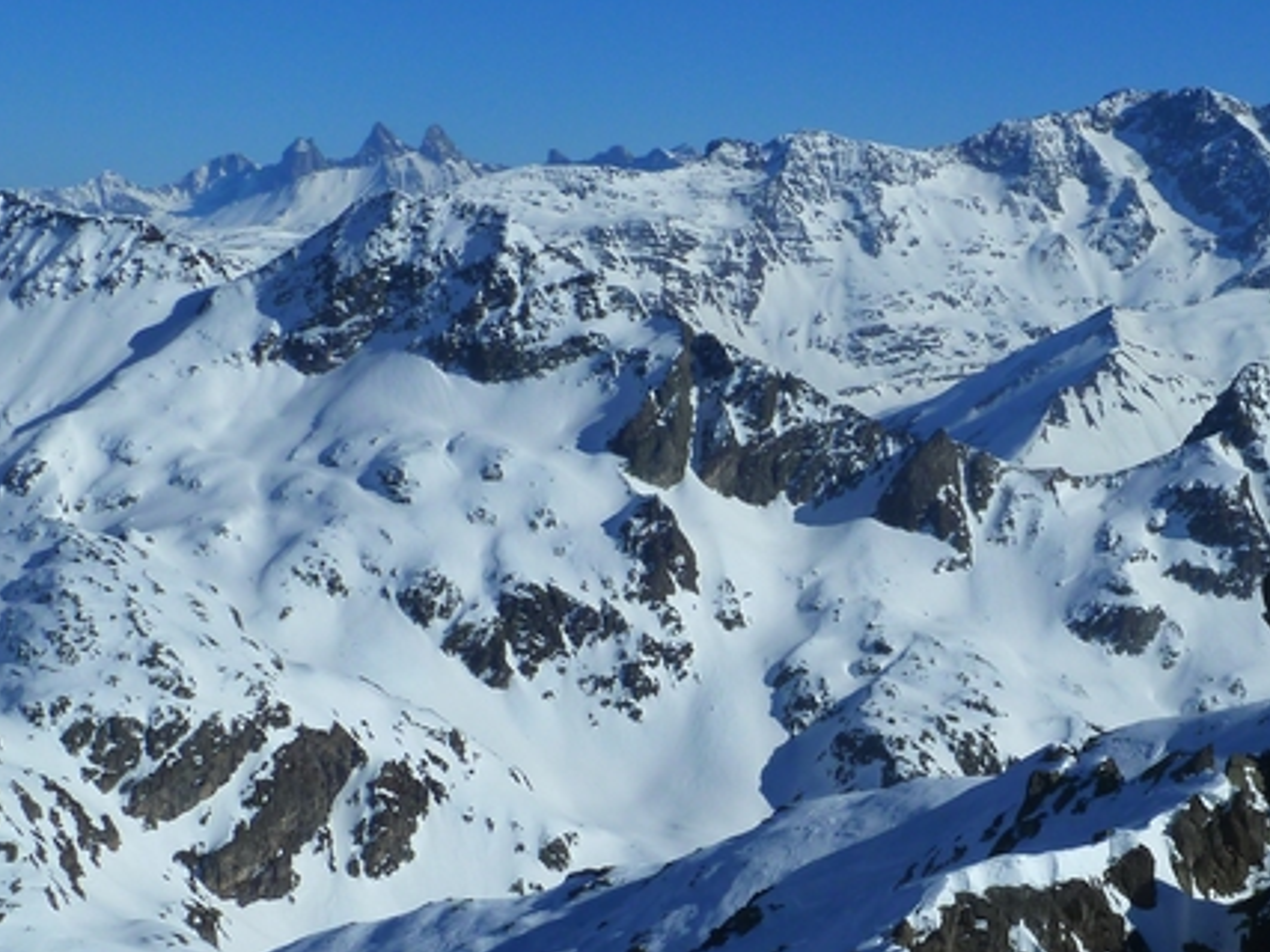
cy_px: 574
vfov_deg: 19.6
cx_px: 1089
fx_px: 2751
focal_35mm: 75
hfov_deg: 25.4
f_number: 5.6
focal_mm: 6.5
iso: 80
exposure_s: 1/1000
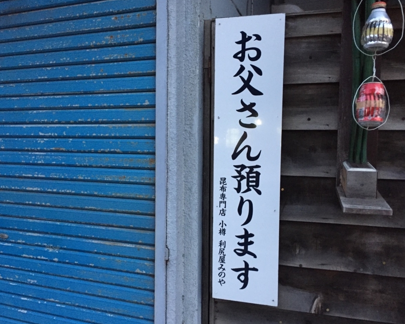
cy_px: 162
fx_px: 372
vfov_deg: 47.1
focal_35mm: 31
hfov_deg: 57.2
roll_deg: -0.5
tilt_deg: -3.4
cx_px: 198
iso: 250
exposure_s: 1/20
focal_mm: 4.15
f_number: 2.2
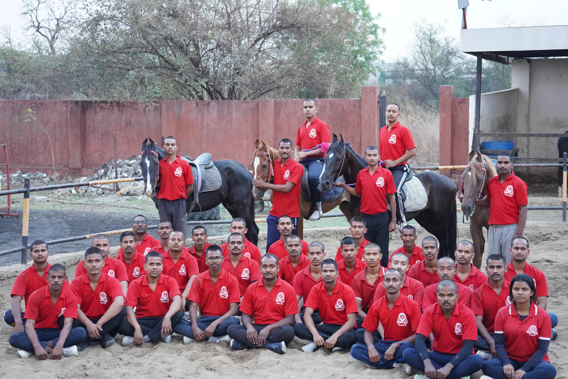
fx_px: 1104
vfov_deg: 19.5
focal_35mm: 70
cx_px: 284
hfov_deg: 28.8
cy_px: 190
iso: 6400
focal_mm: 70
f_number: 4.5
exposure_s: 1/320
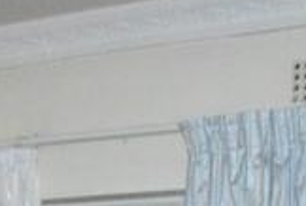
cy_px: 455
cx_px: -8
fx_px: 1828
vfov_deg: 6.2
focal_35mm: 214
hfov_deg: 9.5
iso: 12800
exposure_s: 1/60
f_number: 8
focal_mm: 29
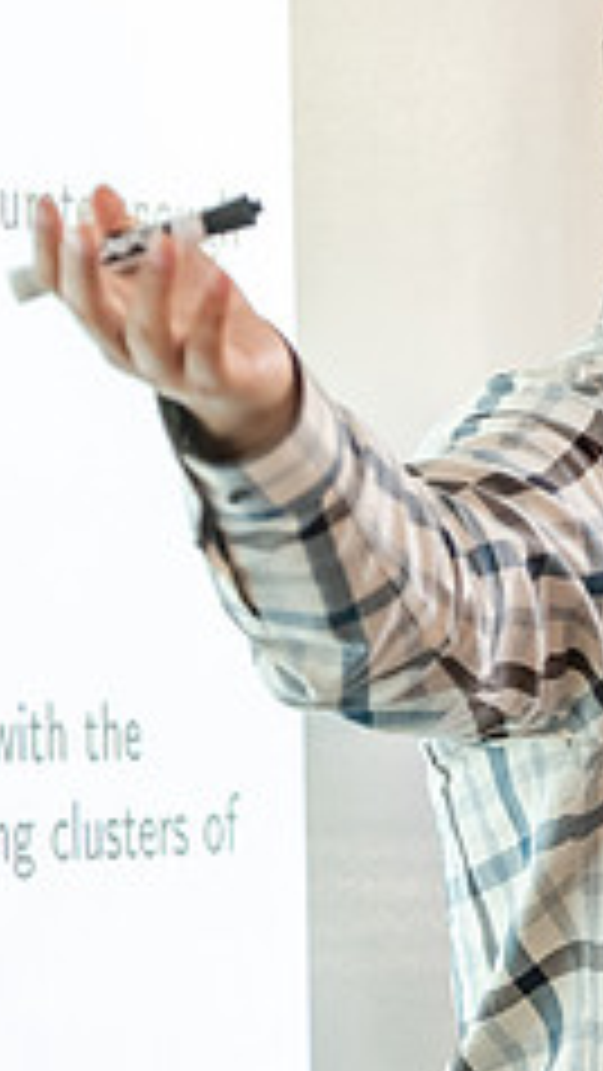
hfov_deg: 4.8
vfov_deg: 8.6
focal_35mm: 250
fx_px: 7101
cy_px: 430
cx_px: 819
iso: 1600
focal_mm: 98
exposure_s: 1/200
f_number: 3.2
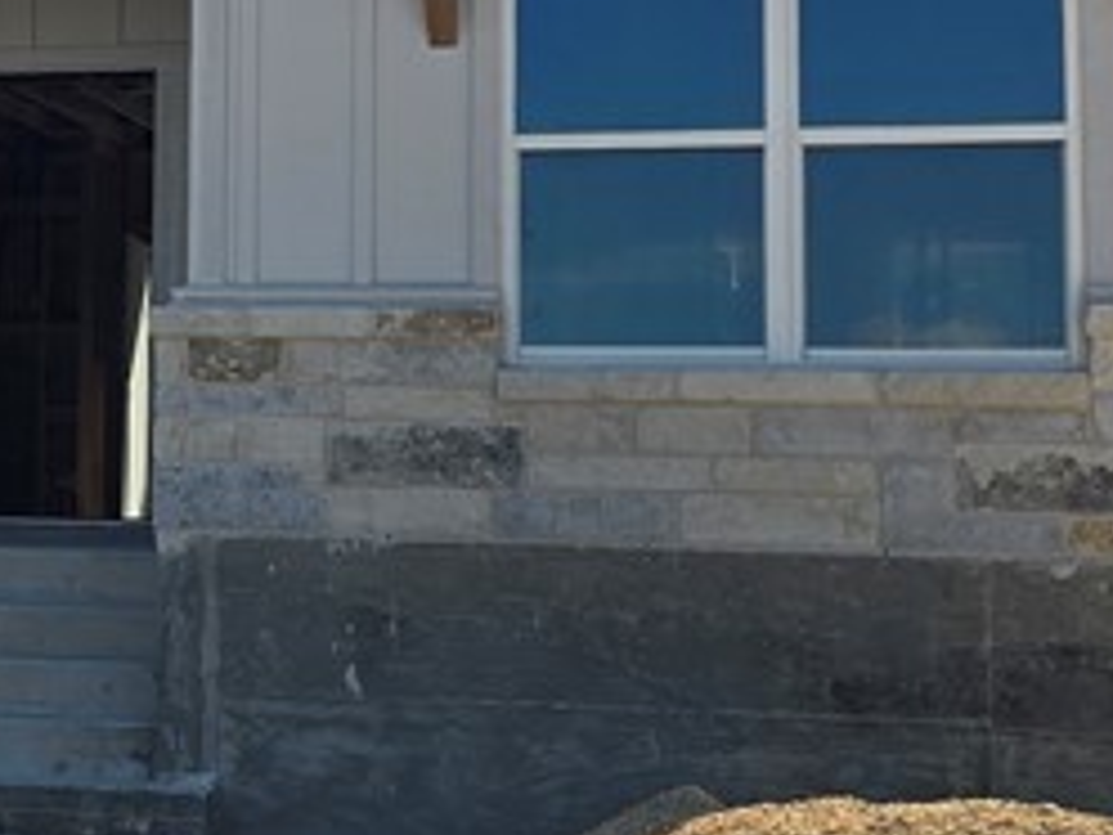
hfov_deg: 19.4
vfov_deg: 15.4
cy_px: 139
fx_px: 3055
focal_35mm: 95
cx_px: -242
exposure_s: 1/947
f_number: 1.7
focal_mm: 6.3
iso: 12
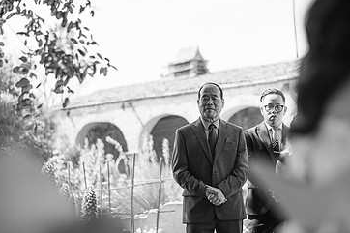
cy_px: 112
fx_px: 816
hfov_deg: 24.2
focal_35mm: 84
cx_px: 206
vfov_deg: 16.2
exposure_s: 1/1600
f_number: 1.8
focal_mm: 50
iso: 100
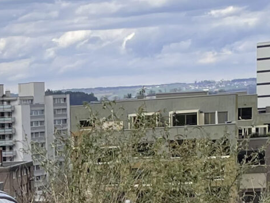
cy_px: 360
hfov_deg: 13.3
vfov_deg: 9.9
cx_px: -98
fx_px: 1108
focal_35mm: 142
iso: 32
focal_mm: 4.2
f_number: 1.6
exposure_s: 1/2506
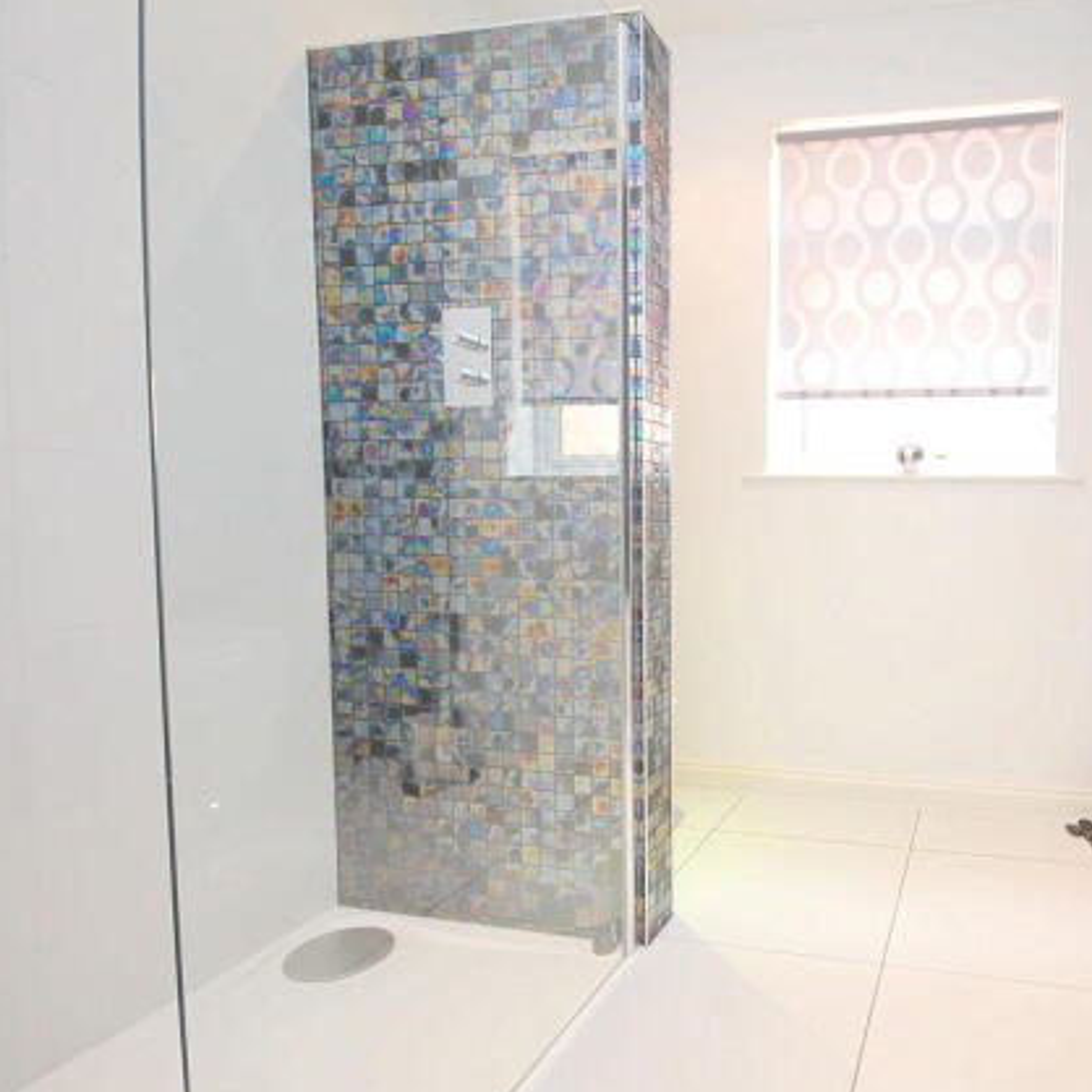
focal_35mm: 20
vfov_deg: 74.8
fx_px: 714
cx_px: 826
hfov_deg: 69.6
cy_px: 562
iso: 800
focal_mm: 10
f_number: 4
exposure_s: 1/25
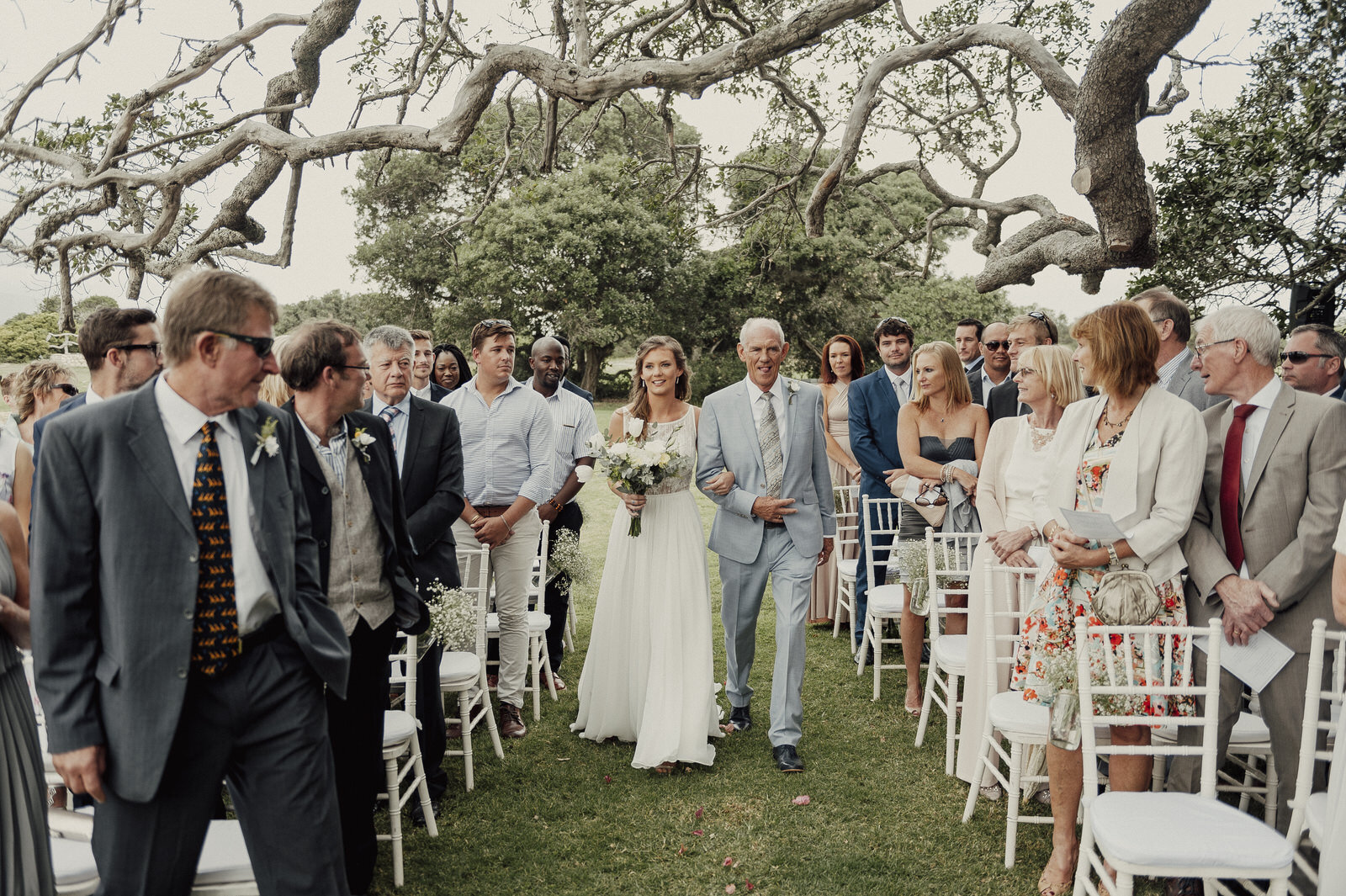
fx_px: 1196
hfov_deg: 58.7
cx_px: 673
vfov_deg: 41.1
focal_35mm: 32
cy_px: 448
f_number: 2.8
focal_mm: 32
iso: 200
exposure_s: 1/400
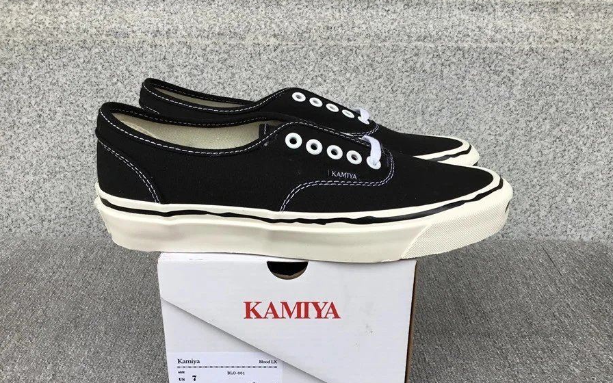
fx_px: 551
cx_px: 306
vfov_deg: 38.2
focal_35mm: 33
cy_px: 227
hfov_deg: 58.1
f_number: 2.4
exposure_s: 1/142
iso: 25
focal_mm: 3.3
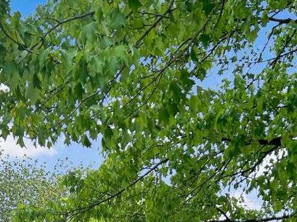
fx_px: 703
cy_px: 347
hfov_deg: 23.4
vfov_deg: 16.2
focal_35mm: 82
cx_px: 51
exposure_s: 1/1344
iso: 50
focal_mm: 5.7
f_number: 1.5
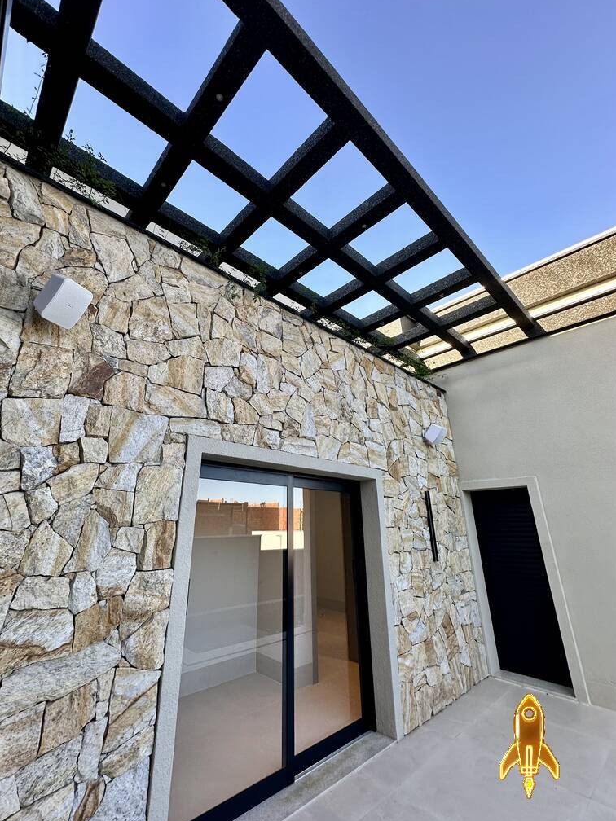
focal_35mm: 15
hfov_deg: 81.7
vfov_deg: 98.1
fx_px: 356
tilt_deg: +21.2
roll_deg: -1.0
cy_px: 397
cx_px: 290
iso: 40
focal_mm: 2.22
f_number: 2.2
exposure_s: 1/244
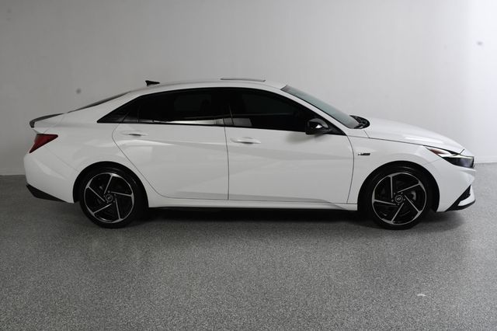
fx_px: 455
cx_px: 248
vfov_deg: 39.9
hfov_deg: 57.2
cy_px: 166
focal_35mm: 33
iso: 100
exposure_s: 1/160
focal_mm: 22
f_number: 13
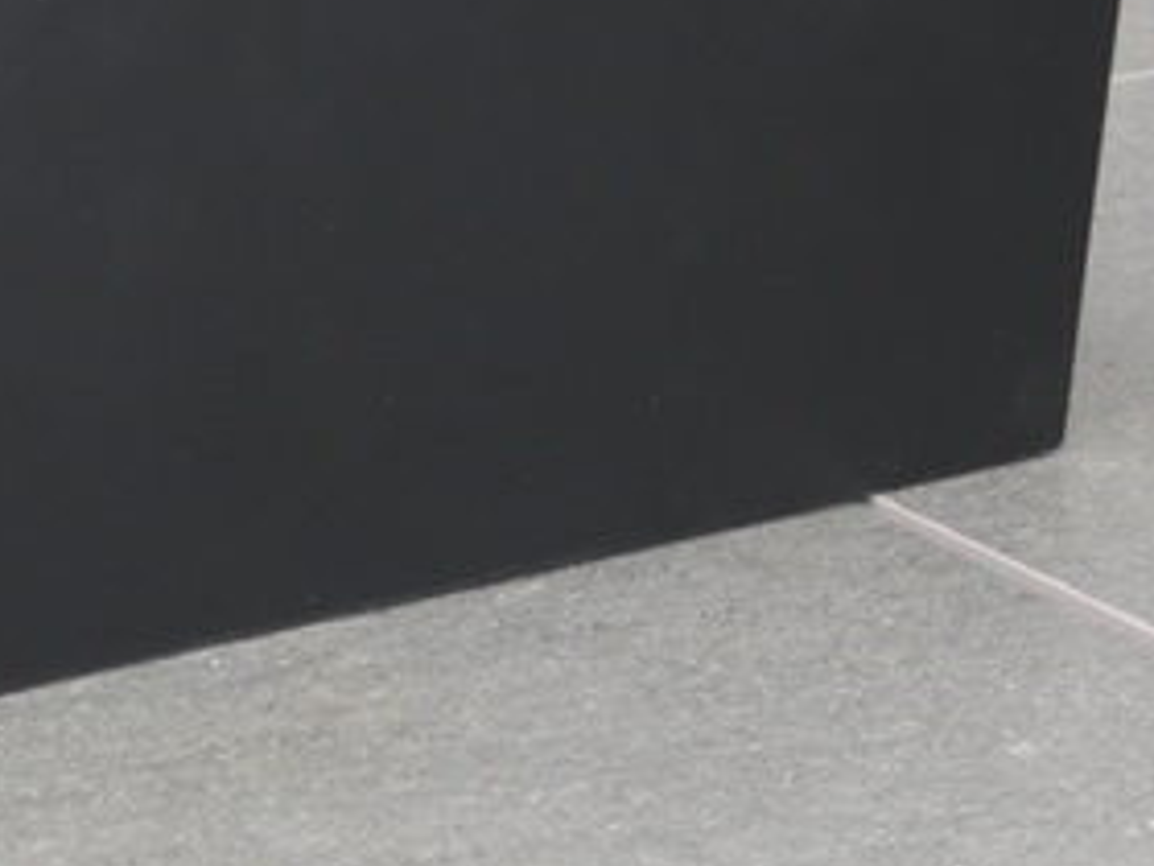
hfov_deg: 8.2
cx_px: -227
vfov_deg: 6.2
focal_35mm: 240
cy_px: 280
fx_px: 8001
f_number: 5.6
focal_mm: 42
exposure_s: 1/80
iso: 400
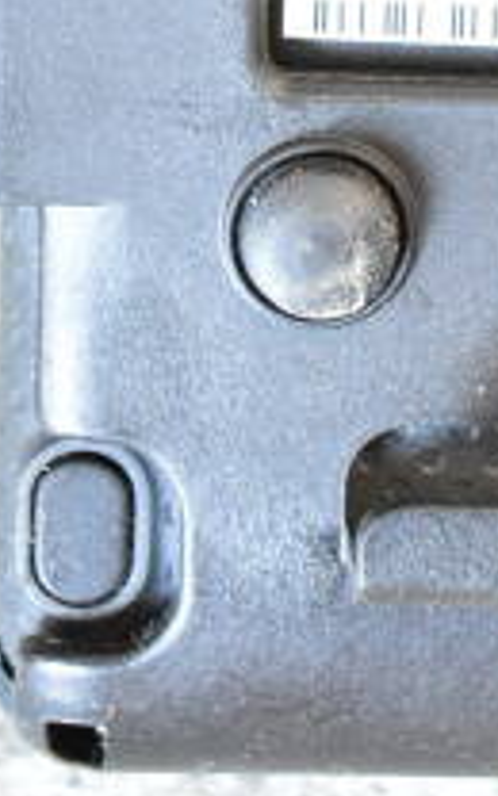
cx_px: 555
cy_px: -555
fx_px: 4669
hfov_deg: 6.1
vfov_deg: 9.4
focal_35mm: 215
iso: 2800
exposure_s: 1/50
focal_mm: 32
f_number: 4.5
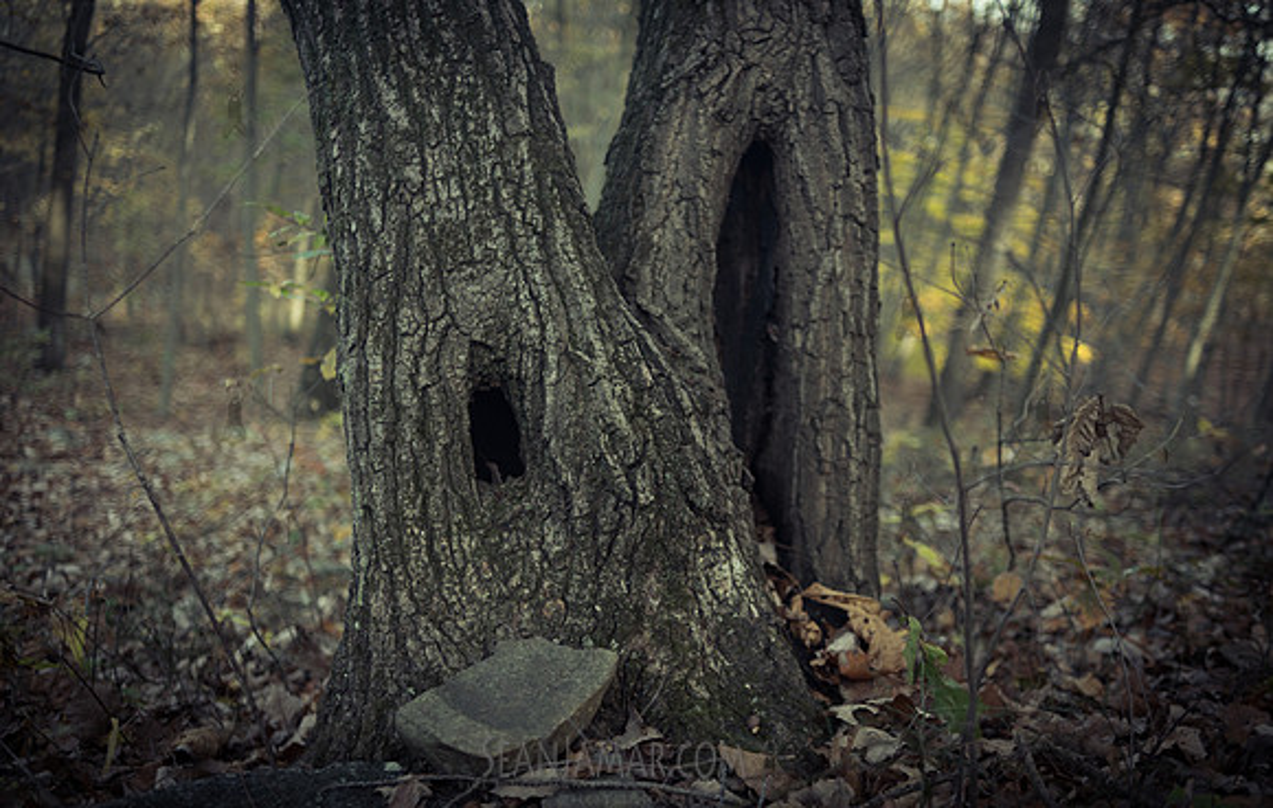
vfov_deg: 36.1
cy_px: 384
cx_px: 636
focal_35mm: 36
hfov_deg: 54.4
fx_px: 1237
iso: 200
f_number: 2
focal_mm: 35
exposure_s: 1/160
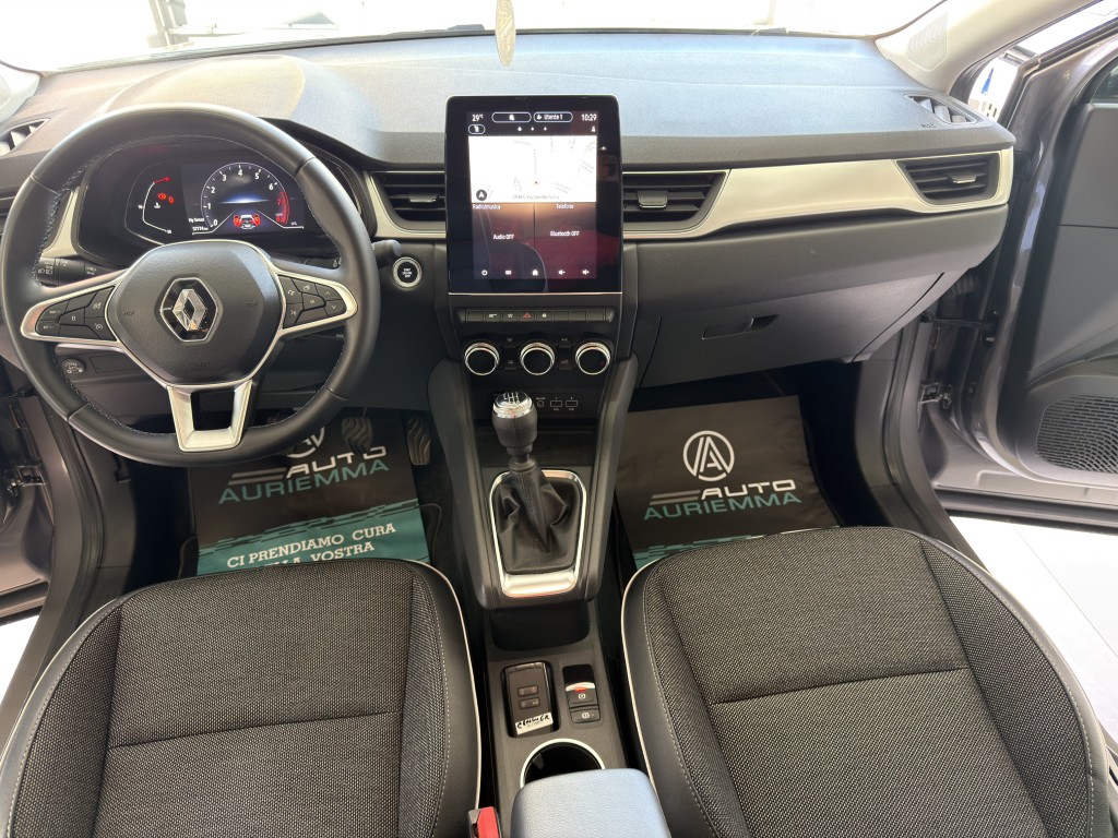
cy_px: 419
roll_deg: +1.3
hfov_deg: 71.6
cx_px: 559
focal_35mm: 24
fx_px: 775
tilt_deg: -37.8
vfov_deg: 56.8
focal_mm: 6.76
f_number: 1.78
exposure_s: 1/33
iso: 250
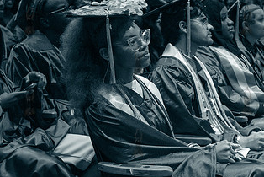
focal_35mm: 94
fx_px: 690
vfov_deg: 14.6
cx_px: 130
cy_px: 61
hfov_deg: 21.7
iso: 8000
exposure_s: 1/160
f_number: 3.5
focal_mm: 48
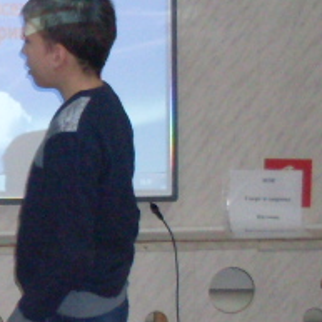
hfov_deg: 9.3
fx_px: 1873
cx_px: -265
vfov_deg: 9.8
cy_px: 85
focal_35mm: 178
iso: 160
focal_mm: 6.3
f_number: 2.8
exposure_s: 1/45
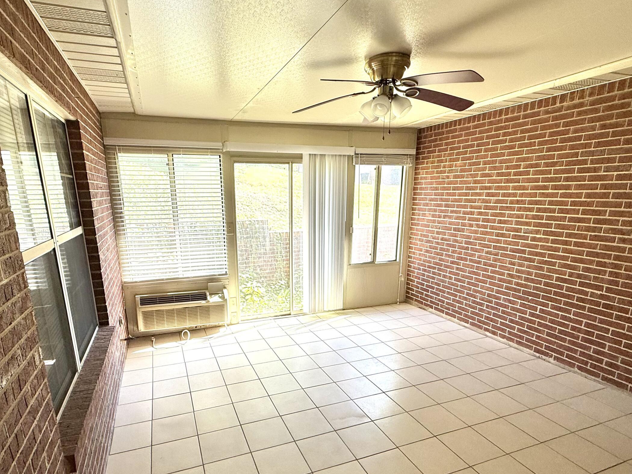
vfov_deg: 65.2
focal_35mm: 20
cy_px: 289
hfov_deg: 81.6
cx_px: 293
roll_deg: +0.3
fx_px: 365
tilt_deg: -15.2
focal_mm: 2.22
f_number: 2.2
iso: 50
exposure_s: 1/137
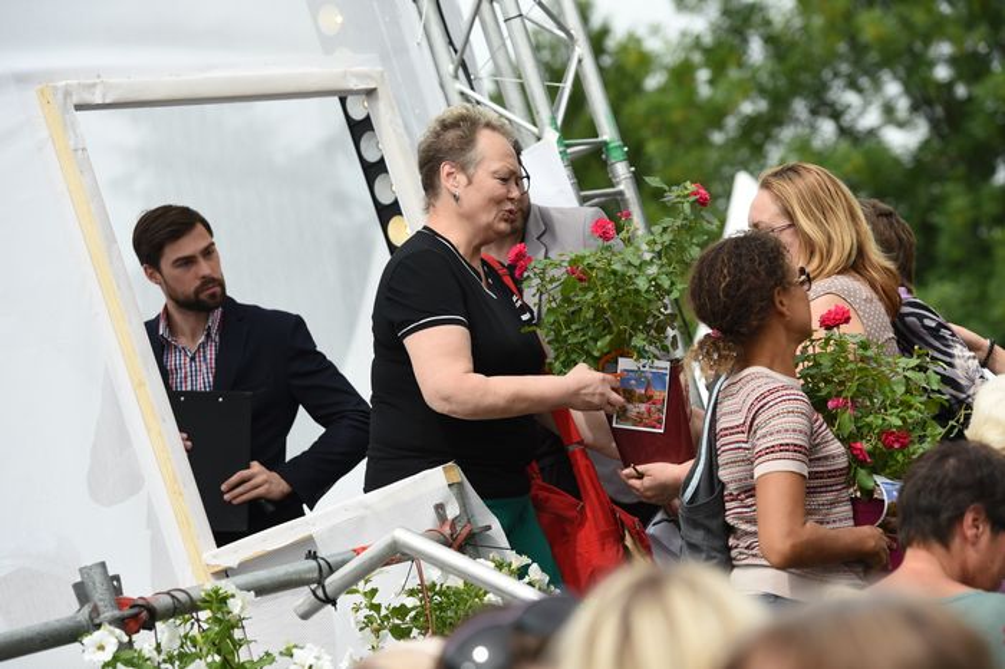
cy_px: 334
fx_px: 3767
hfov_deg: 15.2
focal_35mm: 135
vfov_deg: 10.2
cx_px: 502
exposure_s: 1/1250
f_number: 5
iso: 250
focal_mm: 135
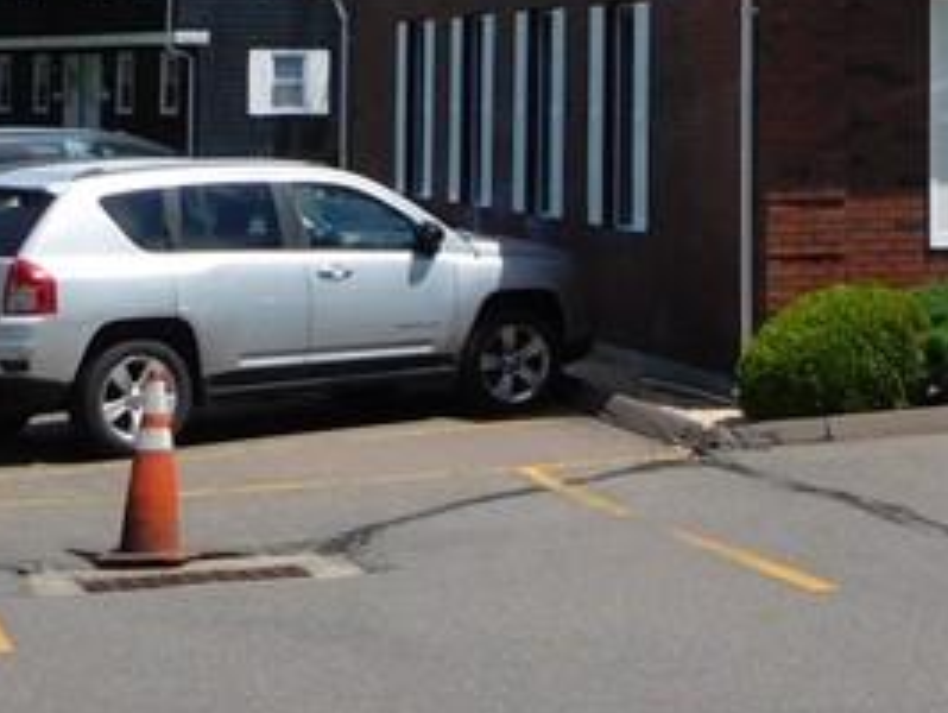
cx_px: 1329
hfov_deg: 15.1
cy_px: -107
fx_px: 3372
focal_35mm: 123
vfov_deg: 11.8
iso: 125
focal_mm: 5.7
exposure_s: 1/1250
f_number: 3.6
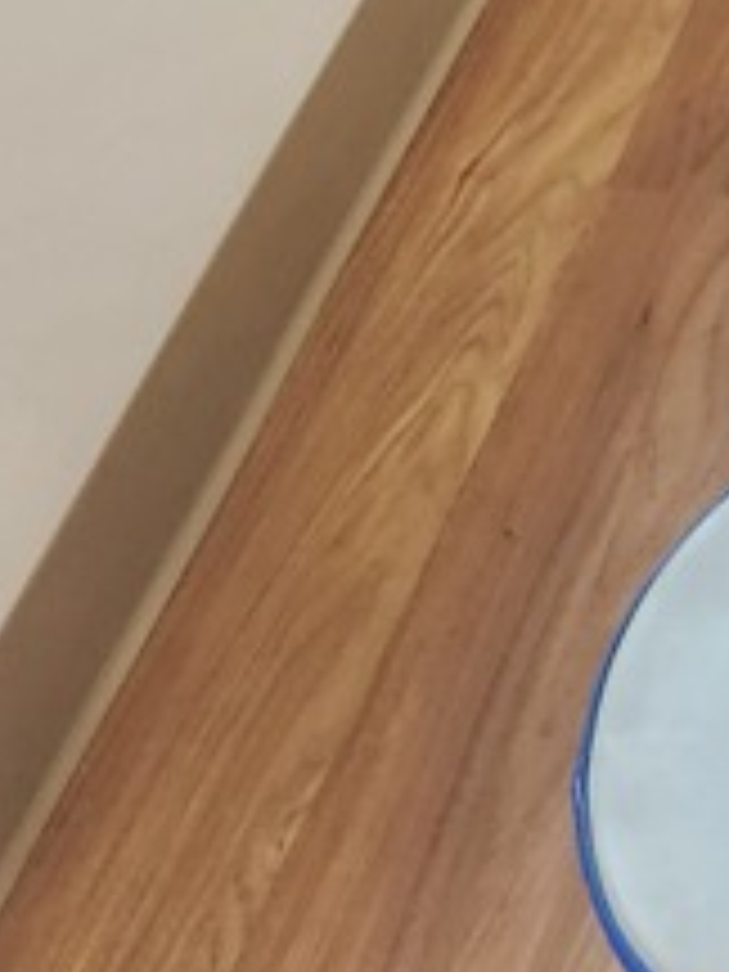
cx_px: 1570
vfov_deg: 17.1
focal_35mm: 109
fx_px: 3061
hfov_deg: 11.8
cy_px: -252
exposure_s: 1/180
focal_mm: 5.4
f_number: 1.8
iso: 200
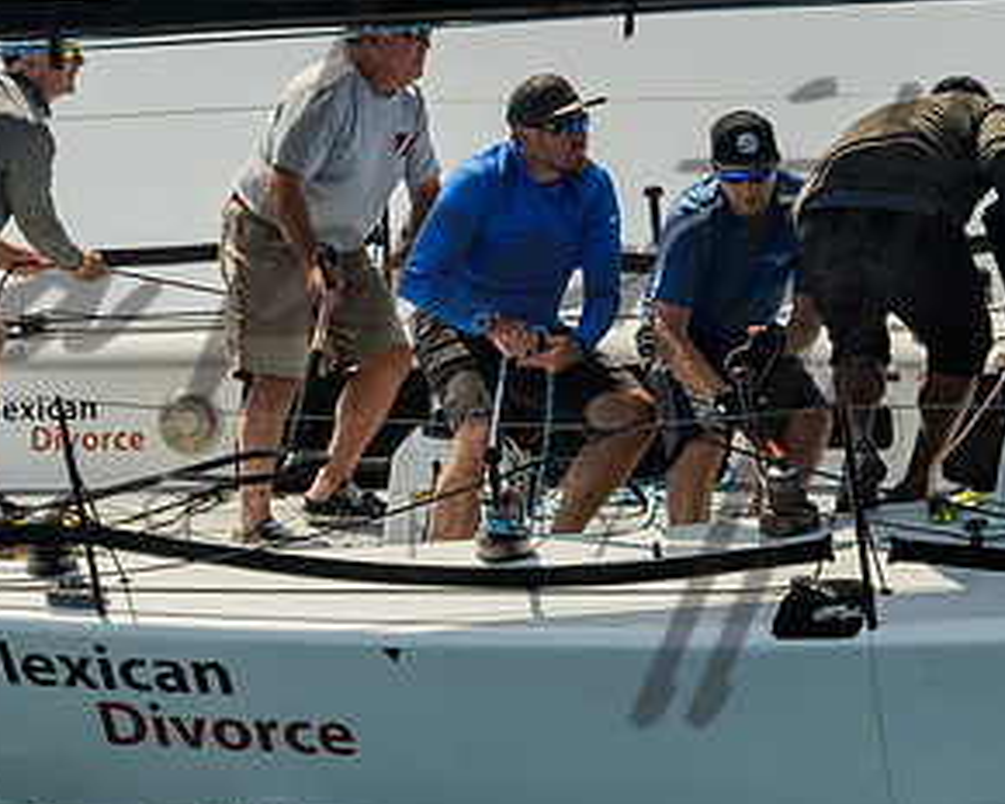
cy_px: -45
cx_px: 863
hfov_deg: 5.1
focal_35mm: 379
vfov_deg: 4.1
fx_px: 11273
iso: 320
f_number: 6.3
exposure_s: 1/640
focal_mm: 110
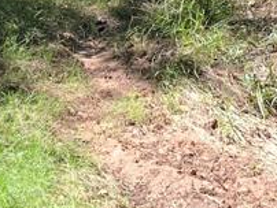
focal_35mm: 147
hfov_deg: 13.3
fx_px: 1178
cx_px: 47
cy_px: -231
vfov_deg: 9.4
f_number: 1.8
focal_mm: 3
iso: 16
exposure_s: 1/247
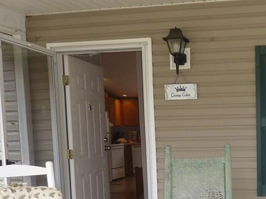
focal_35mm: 55
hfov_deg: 33.1
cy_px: 182
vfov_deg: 25.7
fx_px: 423
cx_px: 241
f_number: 3.3
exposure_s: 1/50
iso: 100
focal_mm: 4.1
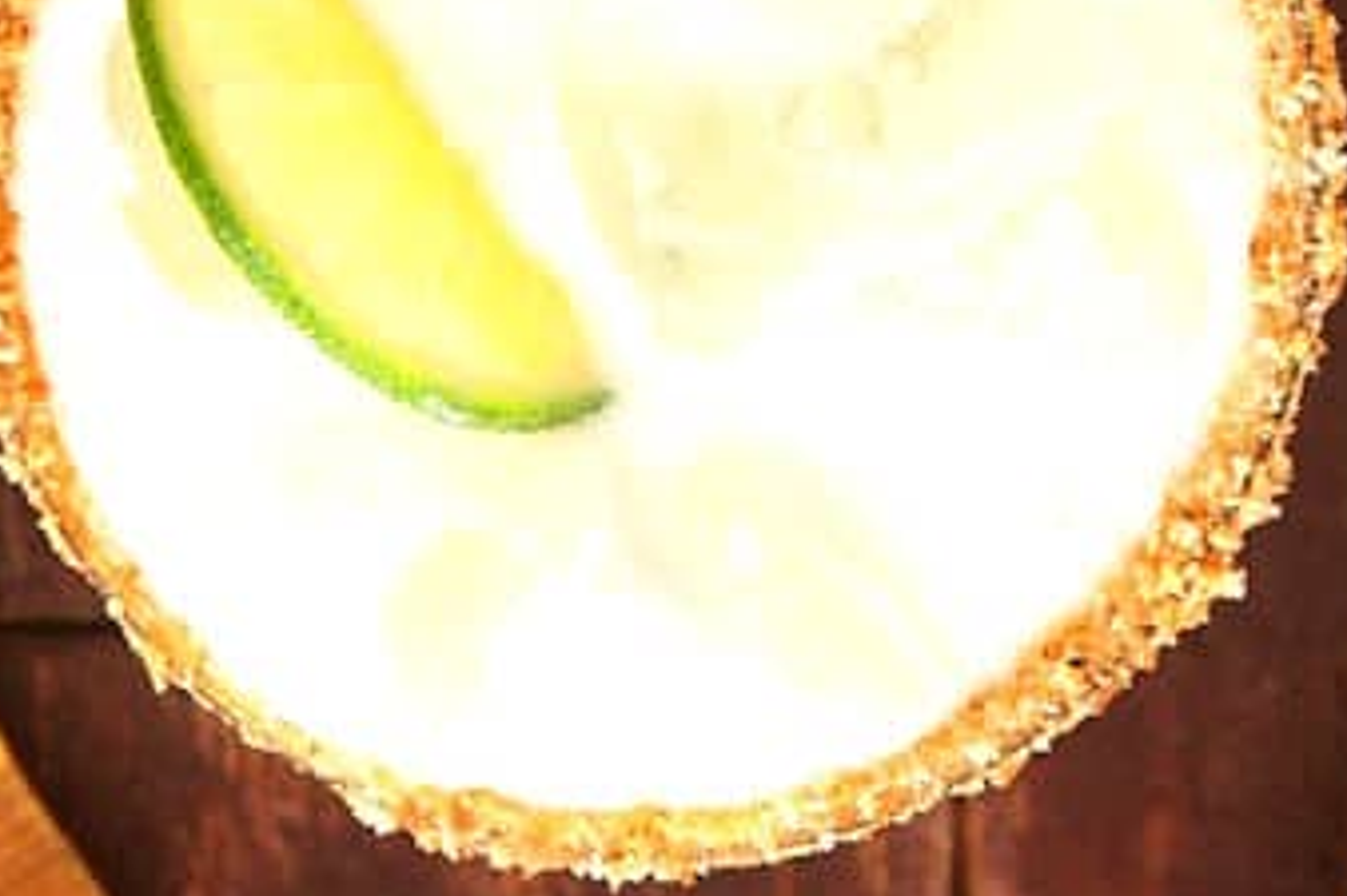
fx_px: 10359
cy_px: 20
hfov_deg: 7.4
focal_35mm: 277
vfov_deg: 4.9
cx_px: 1239
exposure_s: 1/100
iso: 100
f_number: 8
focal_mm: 52
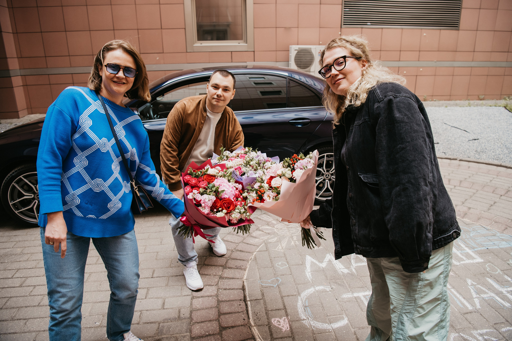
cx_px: 256
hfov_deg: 73.7
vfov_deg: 53.1
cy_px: 170
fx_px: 341
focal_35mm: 24
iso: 320
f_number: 4
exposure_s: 1/250
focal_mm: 24
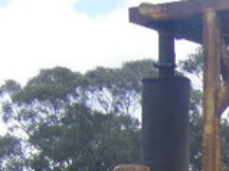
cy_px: 329
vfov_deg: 7.5
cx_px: 488
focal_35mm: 191
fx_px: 1263
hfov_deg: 9.5
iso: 64
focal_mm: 6.3
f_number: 3.5
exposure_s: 1/320
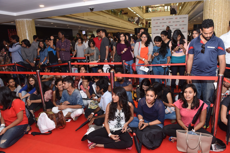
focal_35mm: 24
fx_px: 153
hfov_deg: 73.7
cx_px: 115
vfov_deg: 53.1
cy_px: 76
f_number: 6.3
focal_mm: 24
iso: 1000
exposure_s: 1/100
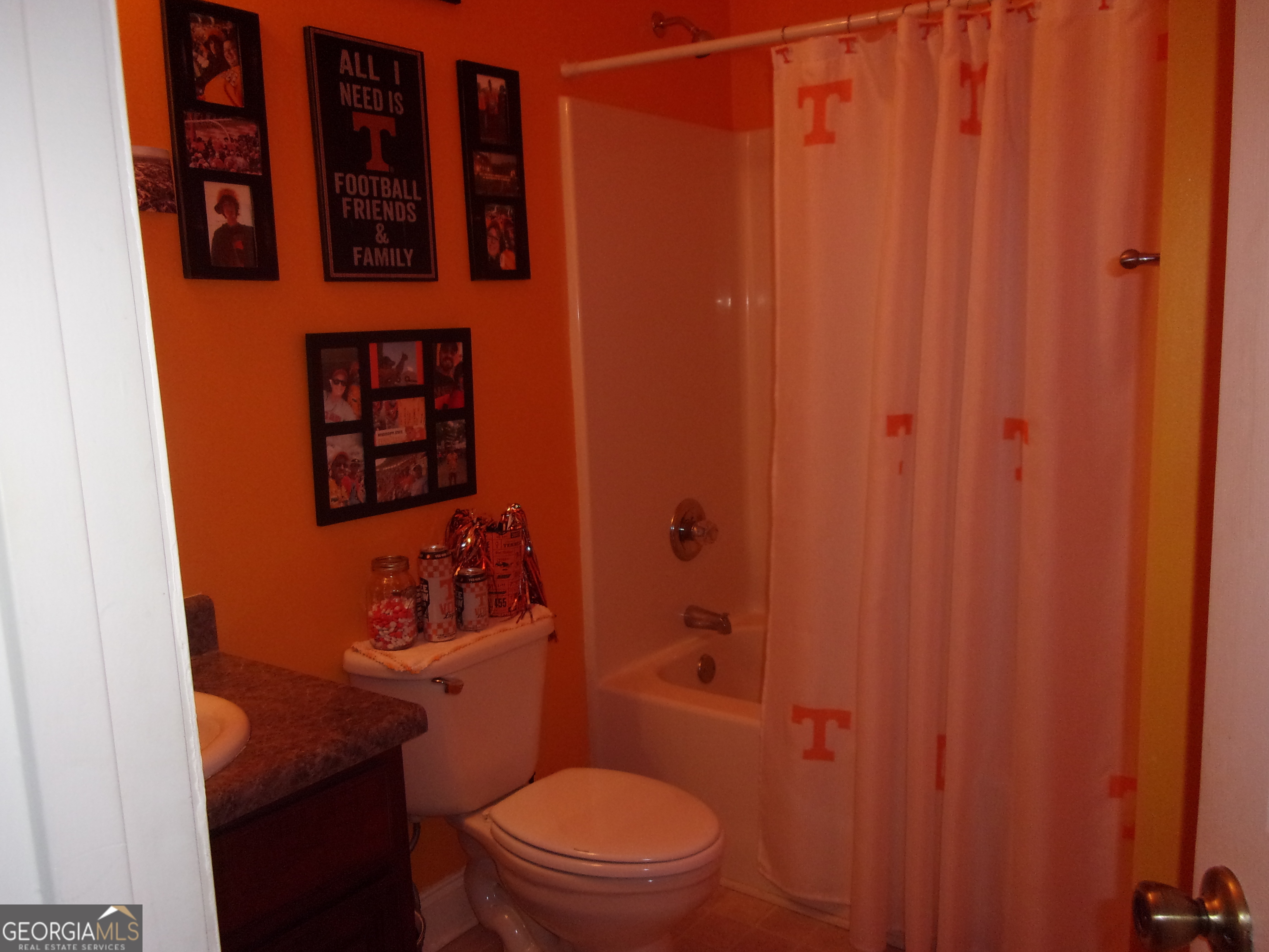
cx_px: 634
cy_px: 476
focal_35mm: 28
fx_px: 1026
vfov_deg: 49.7
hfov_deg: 63.4
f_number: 3.9
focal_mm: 5.1
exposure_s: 1/34
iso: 200
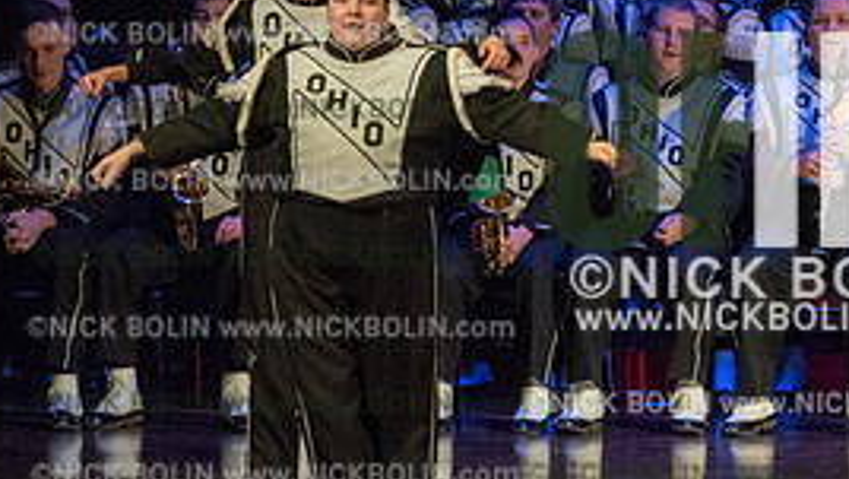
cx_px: 770
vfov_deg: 2.6
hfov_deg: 4.5
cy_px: 181
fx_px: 10720
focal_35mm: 476
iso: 8000
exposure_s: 1/400
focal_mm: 210
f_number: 5.6
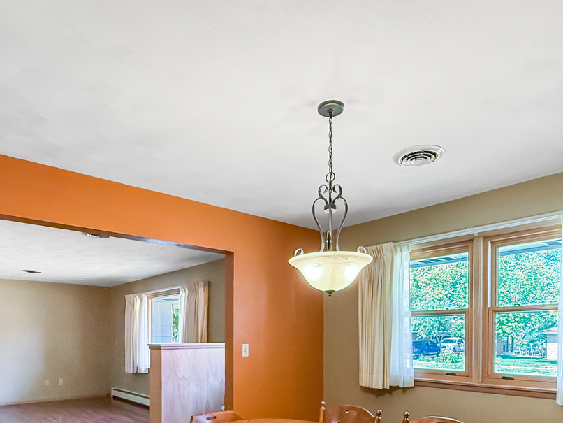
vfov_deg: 50.1
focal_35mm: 25
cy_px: 363
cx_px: 264
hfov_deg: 69.3
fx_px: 407
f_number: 2.2
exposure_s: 1/120
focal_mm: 2.22
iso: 250
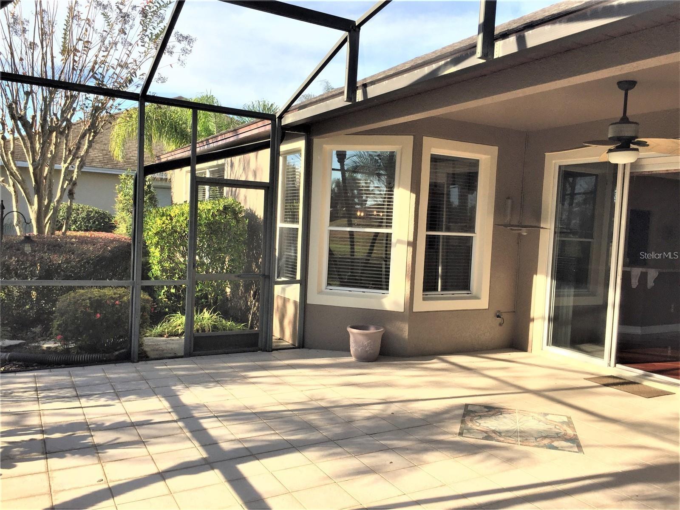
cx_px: 340
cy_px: 255
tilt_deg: -2.7
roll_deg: -3.0
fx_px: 570
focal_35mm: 29
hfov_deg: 61.7
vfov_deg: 48.2
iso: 32
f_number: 2.2
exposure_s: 1/807
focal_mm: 4.15
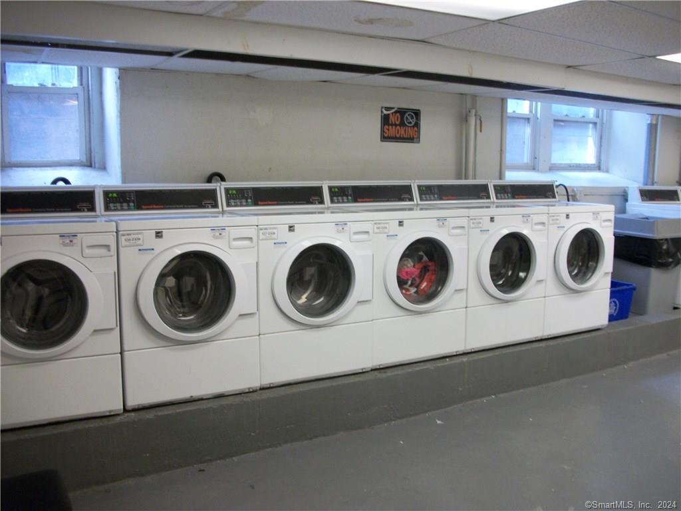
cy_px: 256
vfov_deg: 44.2
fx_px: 630
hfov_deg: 56.8
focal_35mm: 32
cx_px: 340
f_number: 2.9
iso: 149
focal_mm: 5.7
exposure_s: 1/30
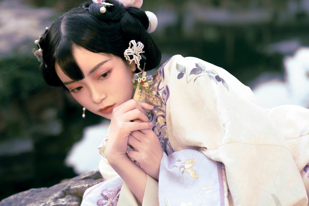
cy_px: 103
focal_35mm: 61
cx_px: 154
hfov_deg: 32.9
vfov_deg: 22.3
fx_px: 524
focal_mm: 61
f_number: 2.8
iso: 500
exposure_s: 1/1000
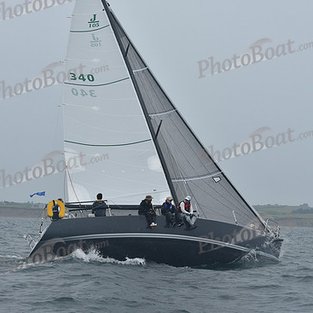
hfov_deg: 18.5
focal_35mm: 94
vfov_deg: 18.5
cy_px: 113
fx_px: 962
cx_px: 153
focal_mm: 70
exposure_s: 1/1000
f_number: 8
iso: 320
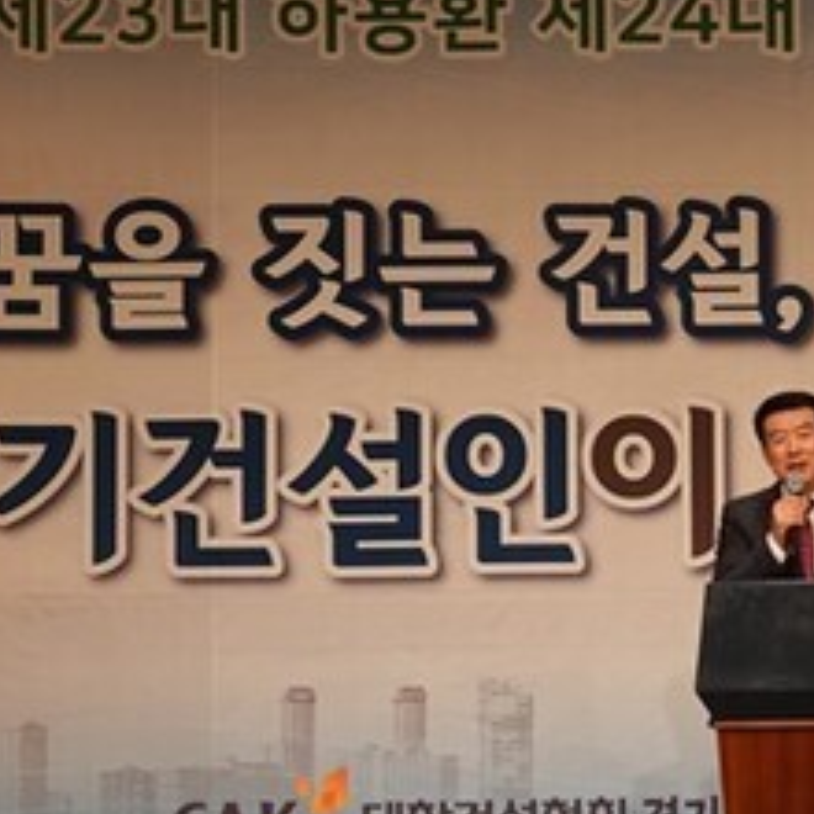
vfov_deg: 17.0
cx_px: 832
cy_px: 496
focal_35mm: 102
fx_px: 2714
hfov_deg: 16.7
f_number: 3.2
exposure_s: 1/50
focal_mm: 16.31
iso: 160
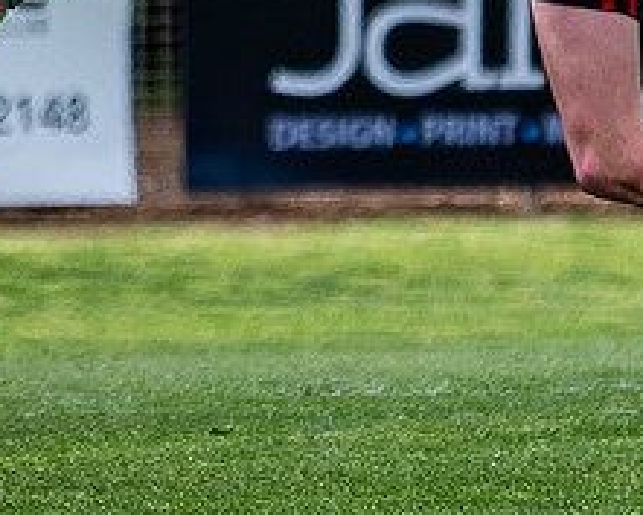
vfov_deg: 0.7
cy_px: 116
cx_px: 681
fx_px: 40819
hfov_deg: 0.9
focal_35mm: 2144
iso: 125
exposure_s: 1/2000
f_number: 2.8
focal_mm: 200
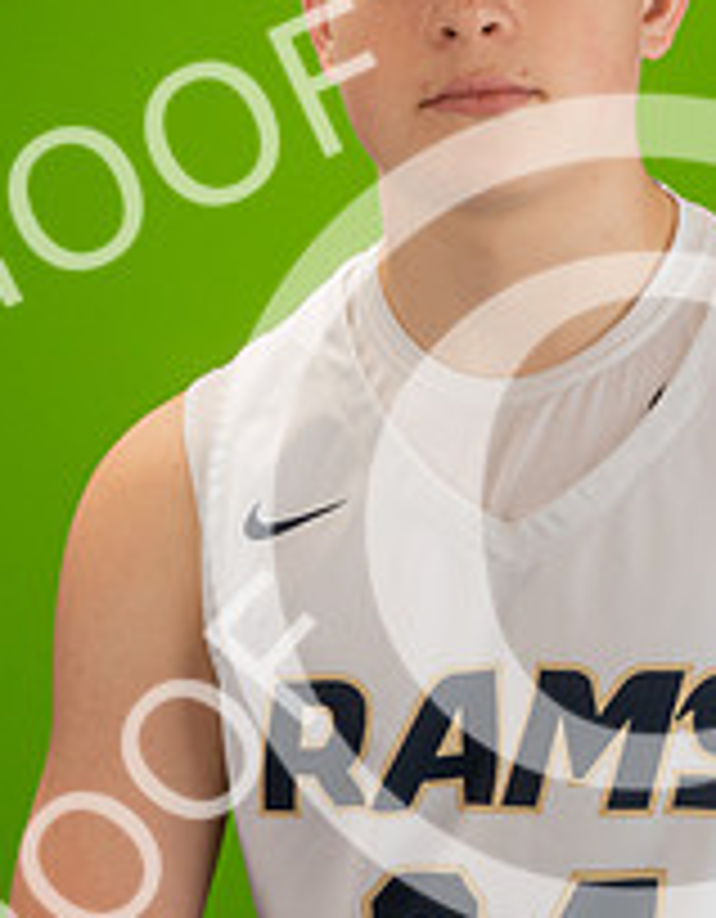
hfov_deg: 10.3
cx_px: 618
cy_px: 463
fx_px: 3957
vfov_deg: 13.2
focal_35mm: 147
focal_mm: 42
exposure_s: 1/60
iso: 800
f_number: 20
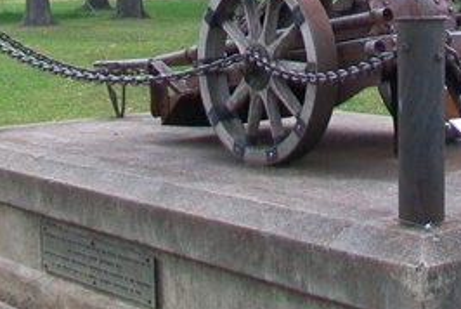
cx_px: 386
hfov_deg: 22.2
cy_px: 142
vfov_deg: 15.2
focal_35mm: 90
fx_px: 1154
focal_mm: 6
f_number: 2.7
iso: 78
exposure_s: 1/60
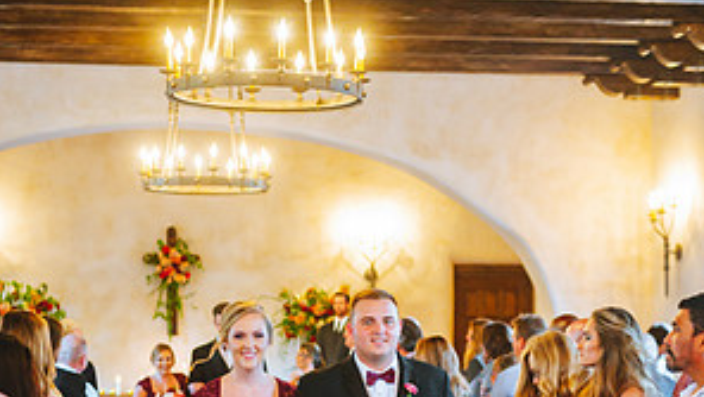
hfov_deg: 23.9
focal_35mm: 89
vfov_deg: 13.4
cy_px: 426
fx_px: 1663
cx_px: 353
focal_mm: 56
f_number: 2.8
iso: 4000
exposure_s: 1/100
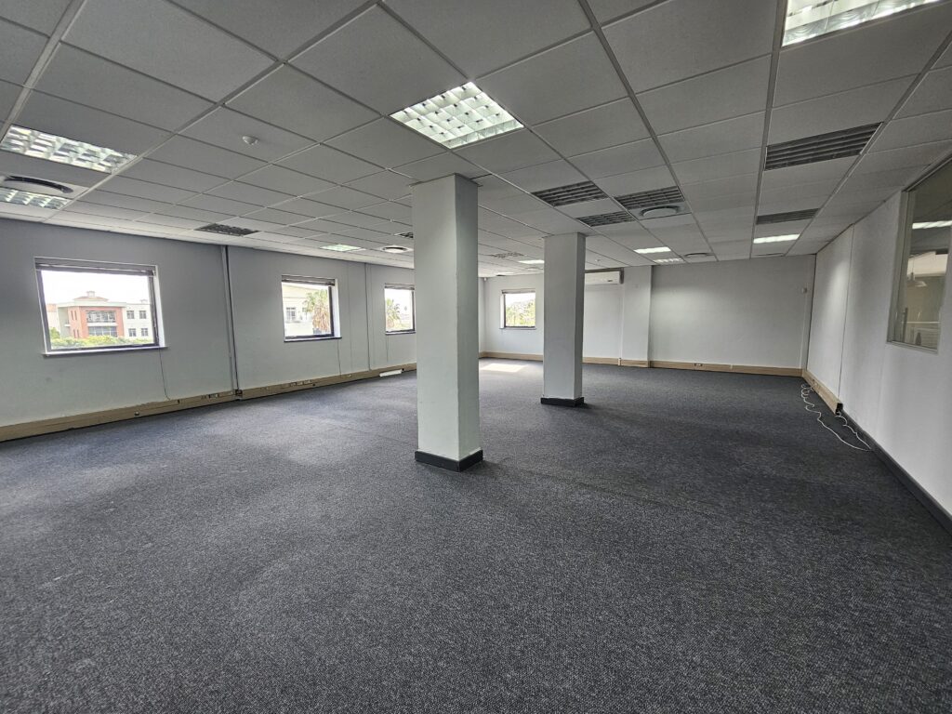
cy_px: 357
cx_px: 476
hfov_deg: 106.2
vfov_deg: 89.9
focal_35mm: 13
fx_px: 358
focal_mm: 2.2
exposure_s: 1/100
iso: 160
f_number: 2.2
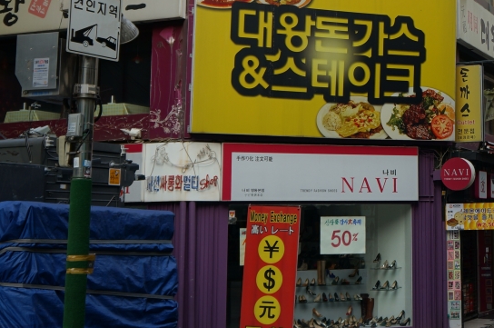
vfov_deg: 19.5
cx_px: 440
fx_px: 944
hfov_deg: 28.3
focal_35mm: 69
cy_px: 79
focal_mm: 25
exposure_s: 1/200
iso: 200
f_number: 4.5
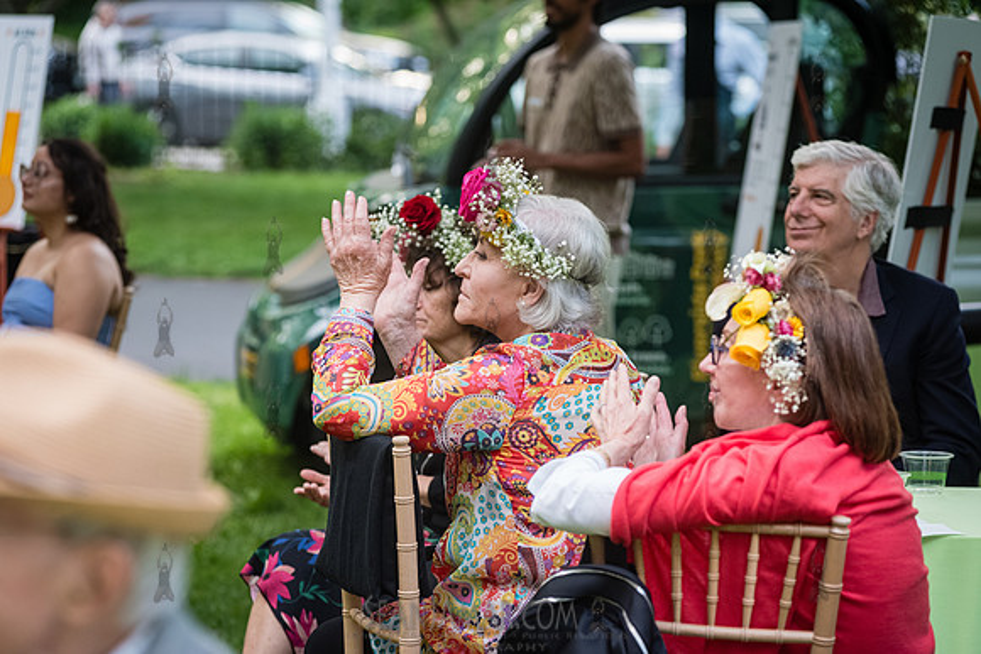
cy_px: 327
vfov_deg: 10.2
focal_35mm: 135
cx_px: 490
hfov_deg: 15.2
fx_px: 3679
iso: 4000
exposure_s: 1/250
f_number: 4.5
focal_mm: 135
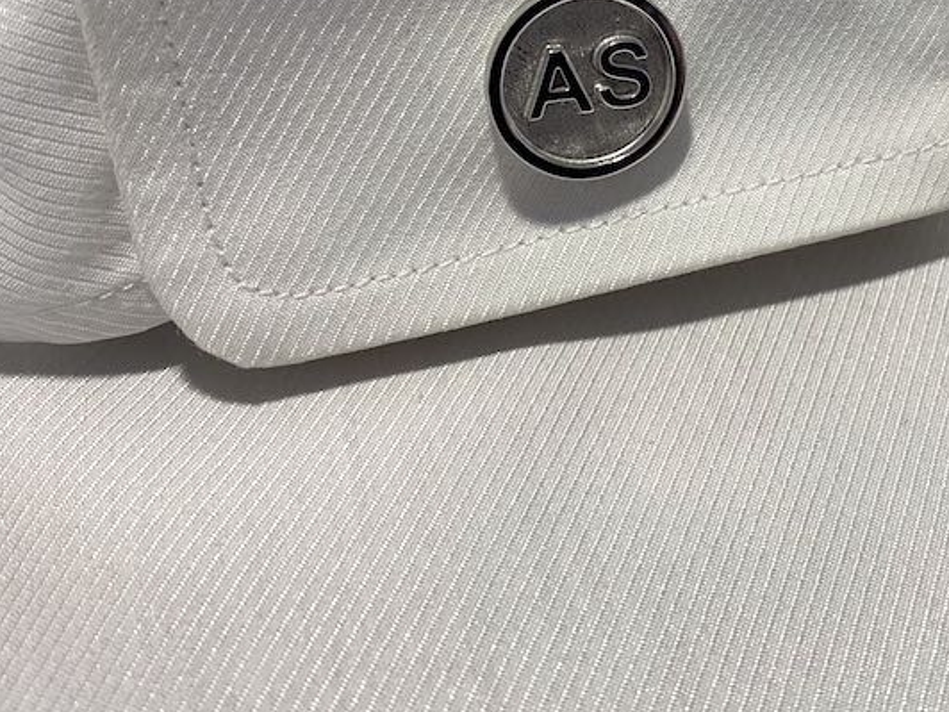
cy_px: 61
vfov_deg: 27.9
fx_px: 1371
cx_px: 762
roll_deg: -4.4
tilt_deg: -42.9
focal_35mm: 50
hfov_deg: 36.8
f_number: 1.8
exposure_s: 1/50
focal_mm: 4.25
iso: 80
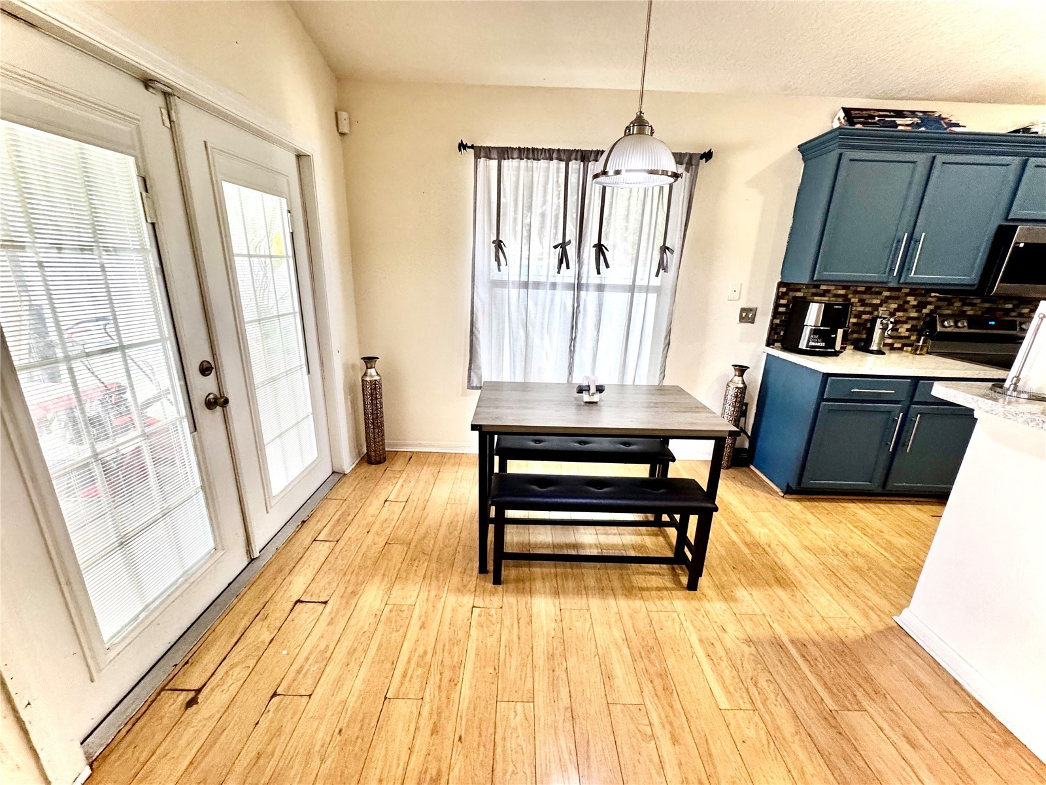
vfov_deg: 85.7
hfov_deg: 102.1
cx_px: 523
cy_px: 392
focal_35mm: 14
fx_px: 423
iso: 250
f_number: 2.2
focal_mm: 2.22
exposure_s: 1/120
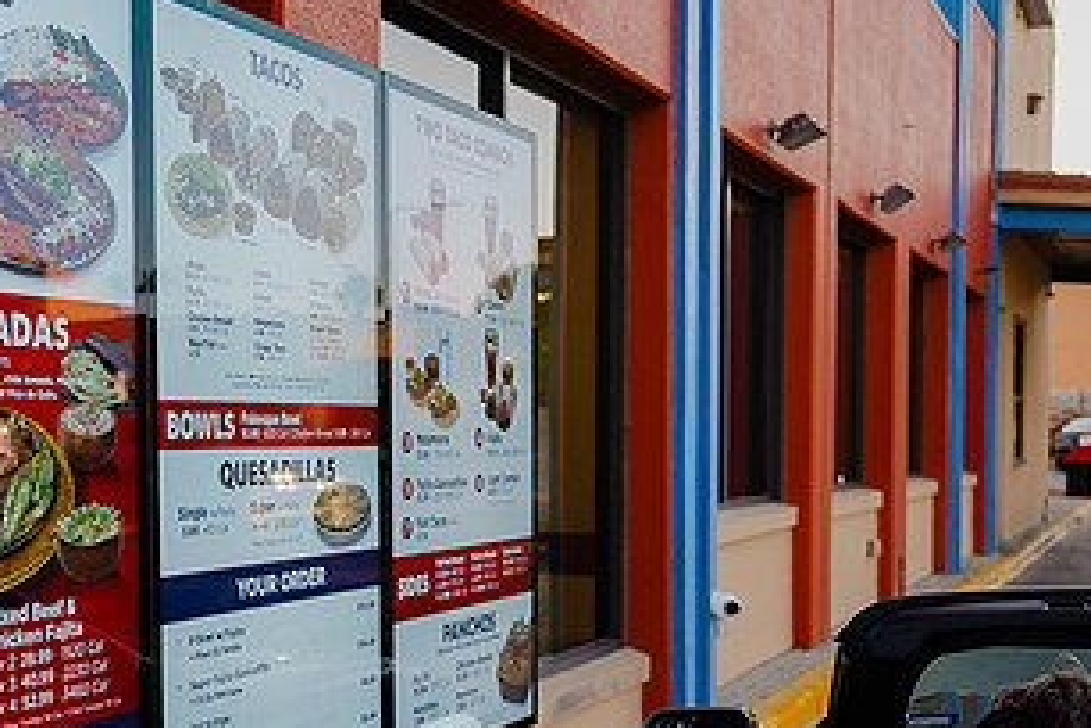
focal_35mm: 56
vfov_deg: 24.0
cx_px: 275
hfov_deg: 34.9
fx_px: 1697
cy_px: 512
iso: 80
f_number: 2.8
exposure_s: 1/200
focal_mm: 29.5
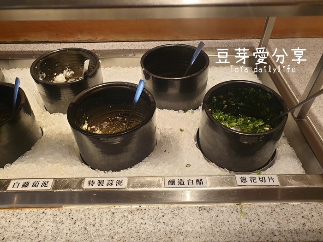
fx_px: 243
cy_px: 121
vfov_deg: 53.1
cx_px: 162
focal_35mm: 26
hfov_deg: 67.3
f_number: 2.4
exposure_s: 1/37
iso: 250
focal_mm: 4.3
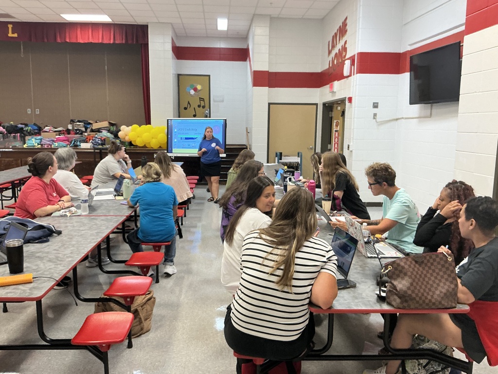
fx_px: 403
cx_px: 249
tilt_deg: -8.9
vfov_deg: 49.7
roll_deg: +0.1
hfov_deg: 63.4
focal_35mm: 28
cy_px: 187
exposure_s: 1/60
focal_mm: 3
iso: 100
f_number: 1.8
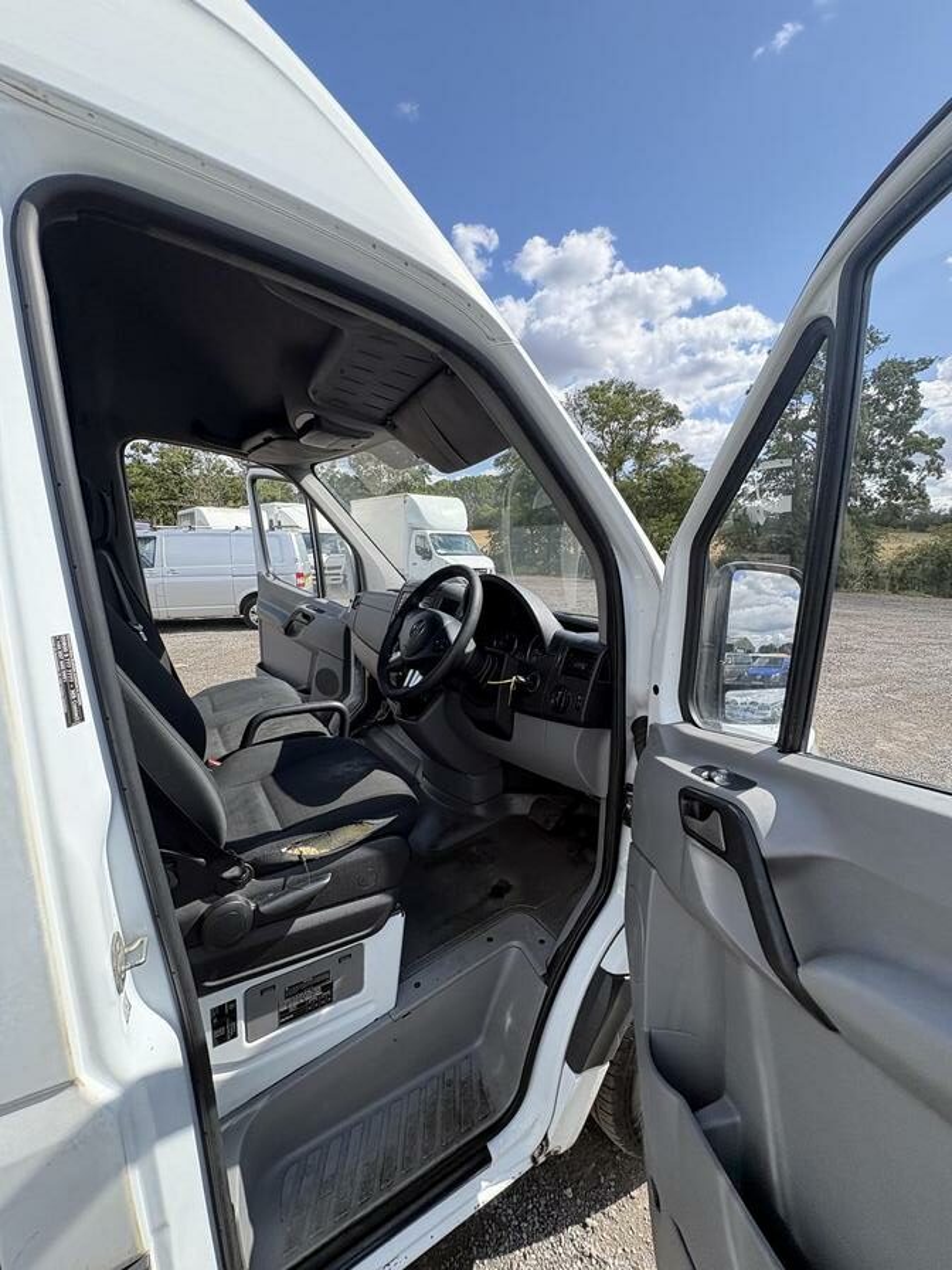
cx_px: 476
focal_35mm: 14
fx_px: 513
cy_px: 635
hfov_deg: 85.7
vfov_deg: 102.1
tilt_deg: -5.3
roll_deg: +1.7
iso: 64
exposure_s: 1/620
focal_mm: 2.22
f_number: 2.2
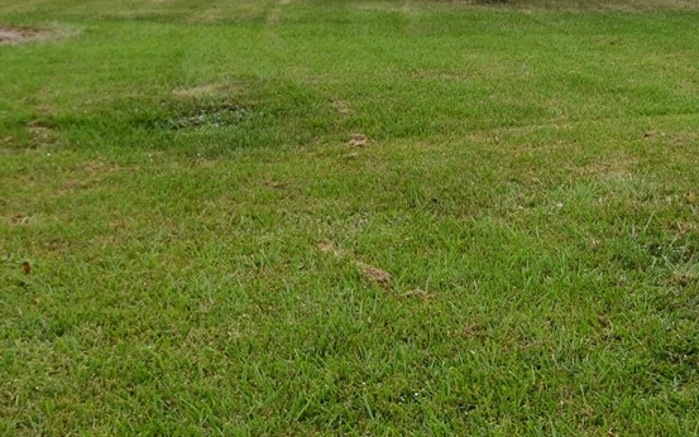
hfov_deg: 24.2
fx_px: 1448
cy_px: 114
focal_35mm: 76
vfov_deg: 17.1
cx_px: 880
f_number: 4.5
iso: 400
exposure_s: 1/2000
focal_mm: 16
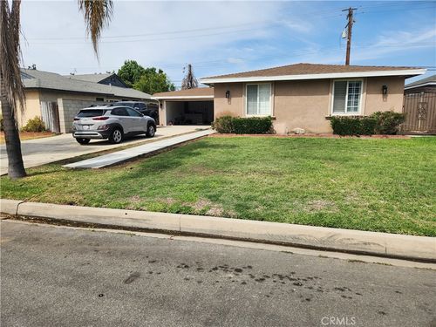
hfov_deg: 73.9
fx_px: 290
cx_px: 218
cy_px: 164
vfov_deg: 58.9
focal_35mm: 23
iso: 20
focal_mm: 5.4
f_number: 1.8
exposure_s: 1/1967
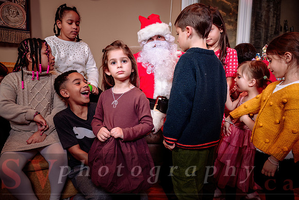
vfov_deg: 45.7
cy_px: 100
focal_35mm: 28
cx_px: 150
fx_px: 237
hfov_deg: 64.5
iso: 200
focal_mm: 28.5
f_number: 5
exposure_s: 1/60
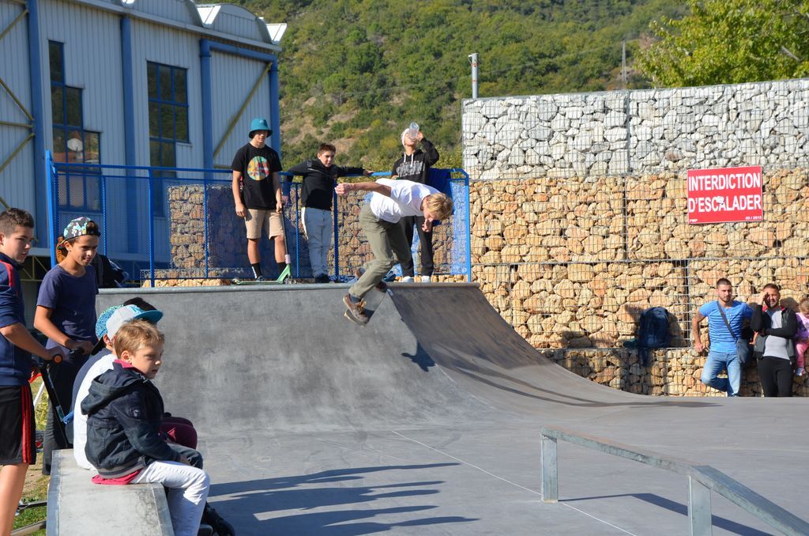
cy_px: 268
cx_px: 404
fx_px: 1749
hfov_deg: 26.0
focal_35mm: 78
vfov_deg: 17.4
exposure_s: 1/250
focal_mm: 52
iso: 125
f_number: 8
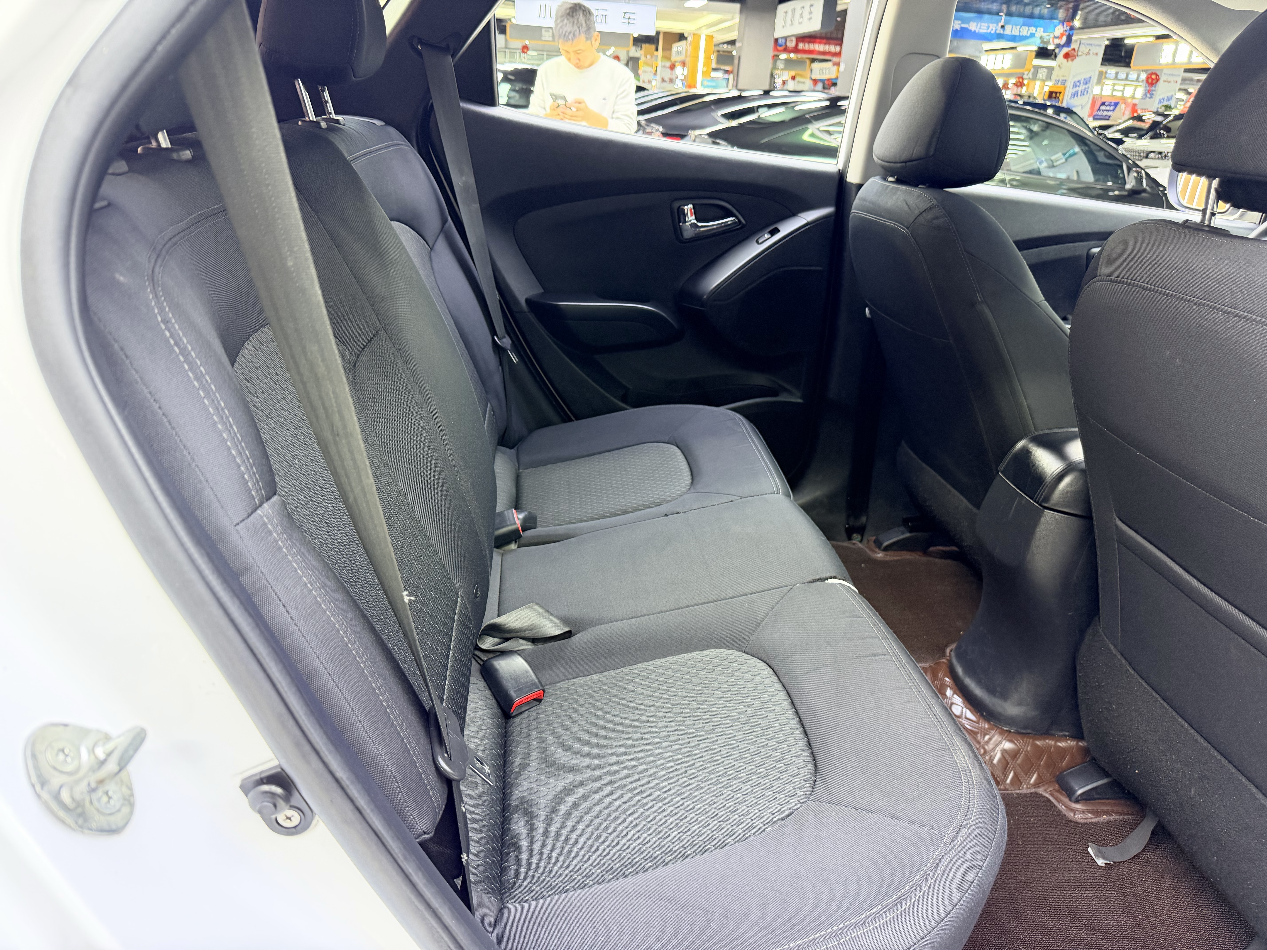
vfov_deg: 56.8
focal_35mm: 24
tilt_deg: -21.7
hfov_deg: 71.6
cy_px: 475
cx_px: 634
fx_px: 878
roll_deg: -3.7
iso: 250
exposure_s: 1/50
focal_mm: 6.76
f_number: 1.78
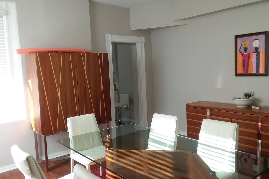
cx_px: 133
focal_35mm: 31
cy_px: 93
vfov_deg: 42.3
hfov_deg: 60.3
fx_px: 232
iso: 64
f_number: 1.9
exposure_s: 1/30
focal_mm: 2.47
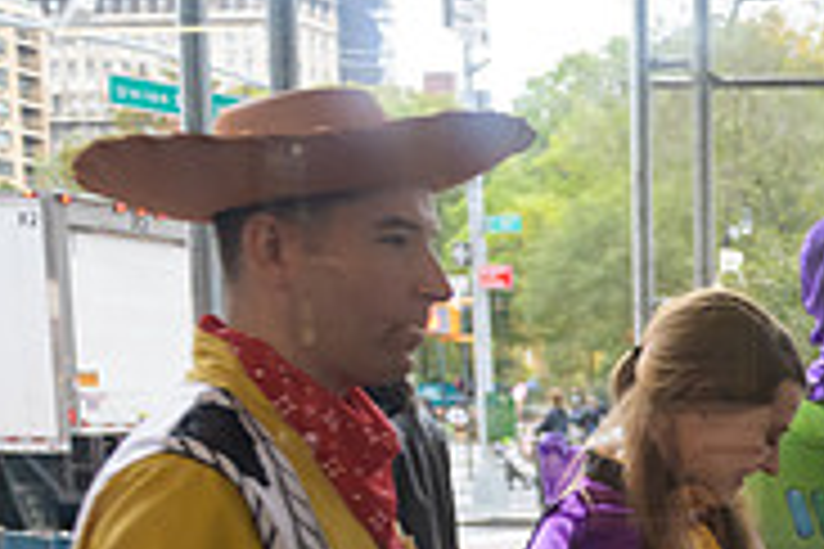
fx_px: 1739
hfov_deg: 23.2
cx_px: 1112
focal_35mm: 76
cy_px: 718
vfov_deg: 16.9
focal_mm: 24
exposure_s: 1/125
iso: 800
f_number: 3.2
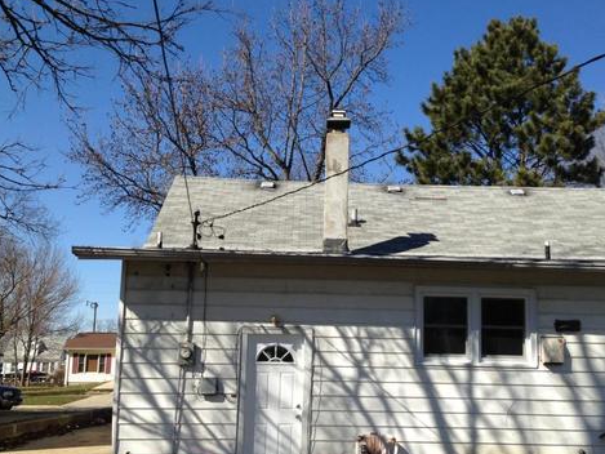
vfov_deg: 32.2
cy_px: 257
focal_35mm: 45
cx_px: 346
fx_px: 787
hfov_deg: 42.0
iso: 50
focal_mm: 4.12
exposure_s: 1/1595
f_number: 2.4
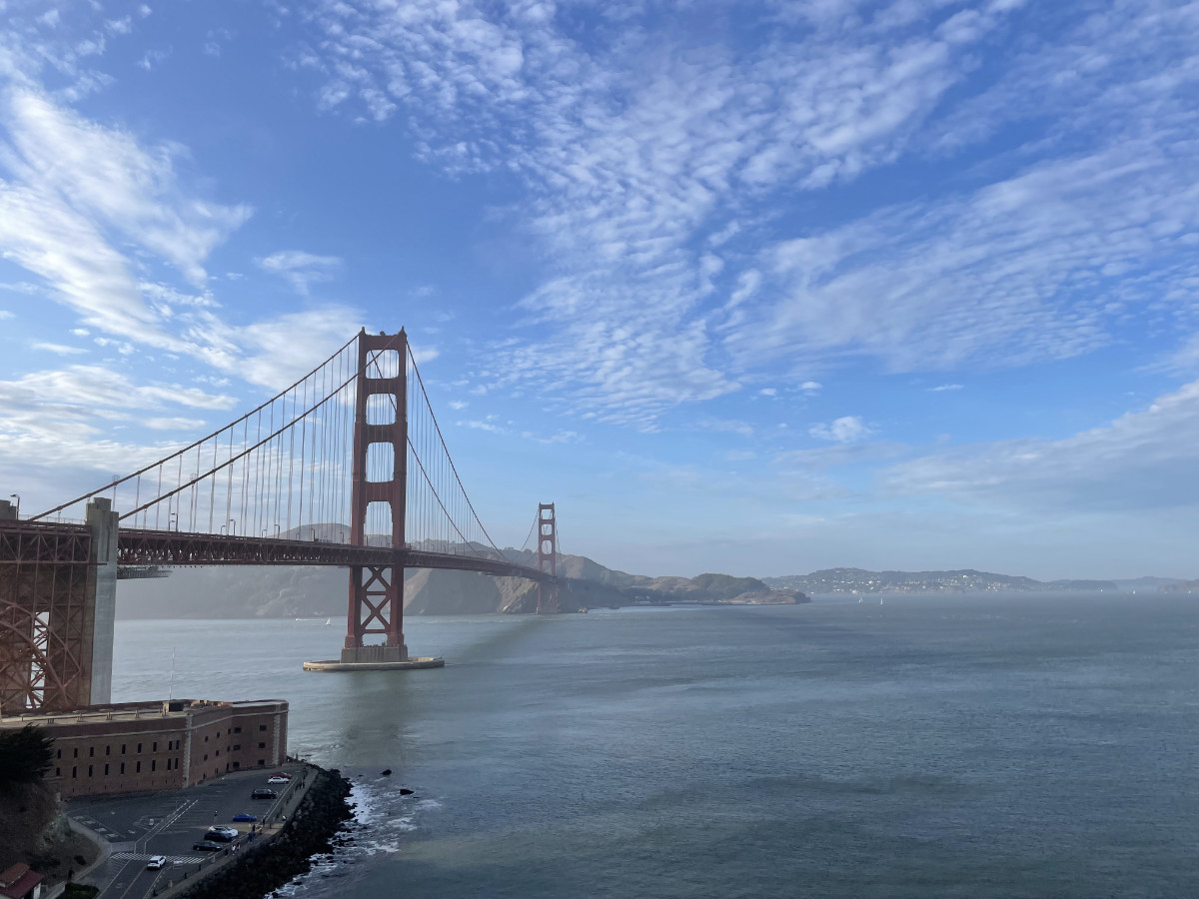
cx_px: 600
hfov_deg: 67.3
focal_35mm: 26
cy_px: 450
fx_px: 901
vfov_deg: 53.1
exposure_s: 1/2882
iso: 32
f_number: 1.6
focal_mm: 4.2
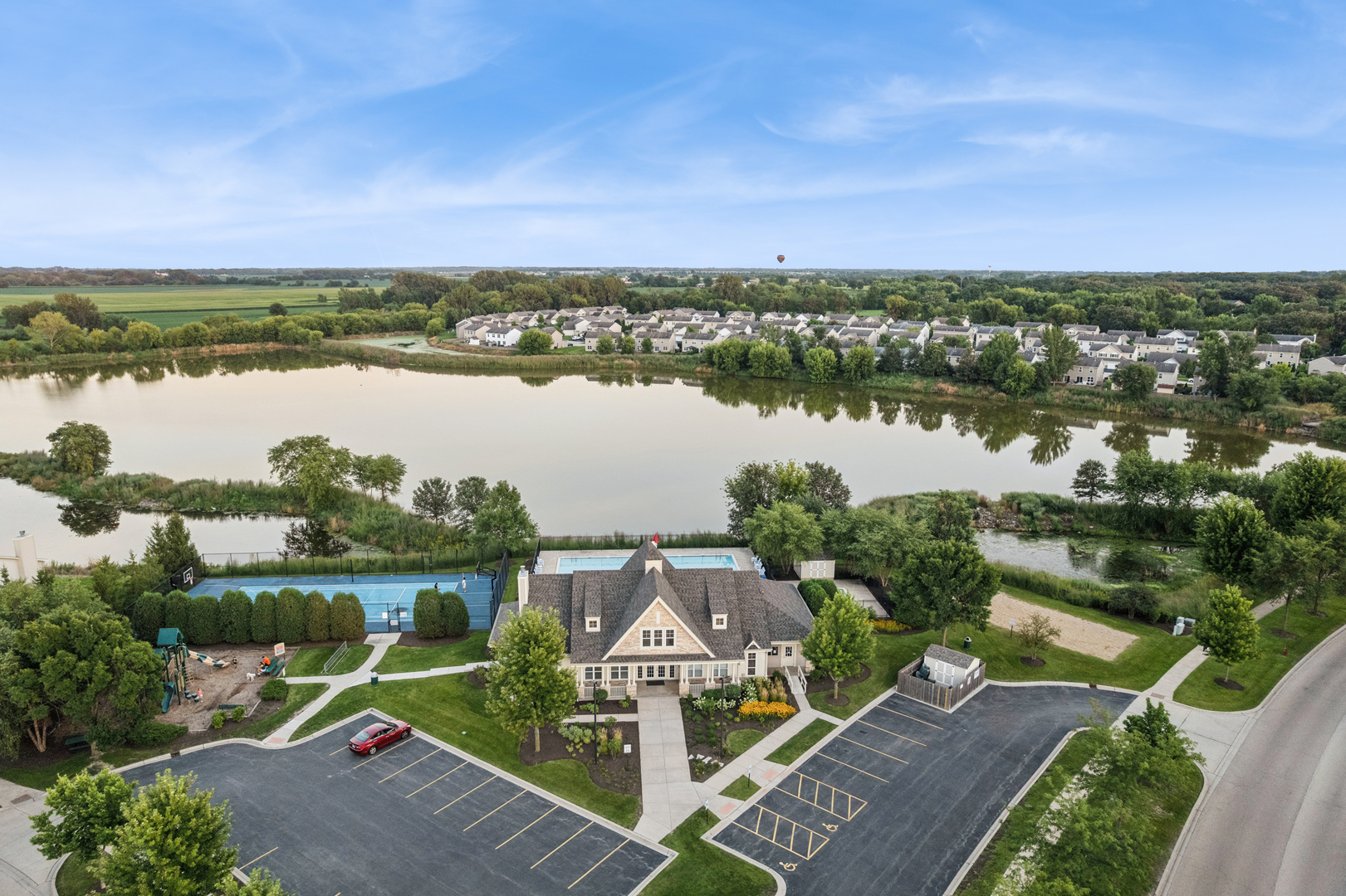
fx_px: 822
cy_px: 448
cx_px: 673
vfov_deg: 57.2
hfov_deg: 78.6
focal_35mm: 22
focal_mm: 8.4
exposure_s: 1/30
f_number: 2.8
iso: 100
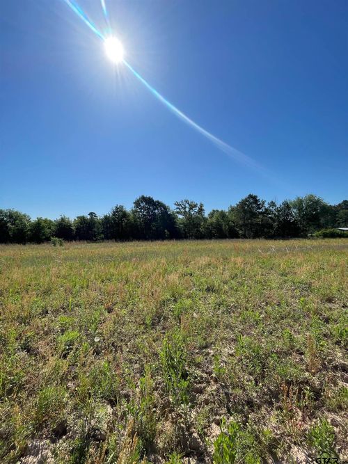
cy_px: 232
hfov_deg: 89.9
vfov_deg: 106.2
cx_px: 174
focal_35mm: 13
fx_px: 174
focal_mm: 1.54
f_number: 2.4
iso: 25
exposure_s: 1/1776
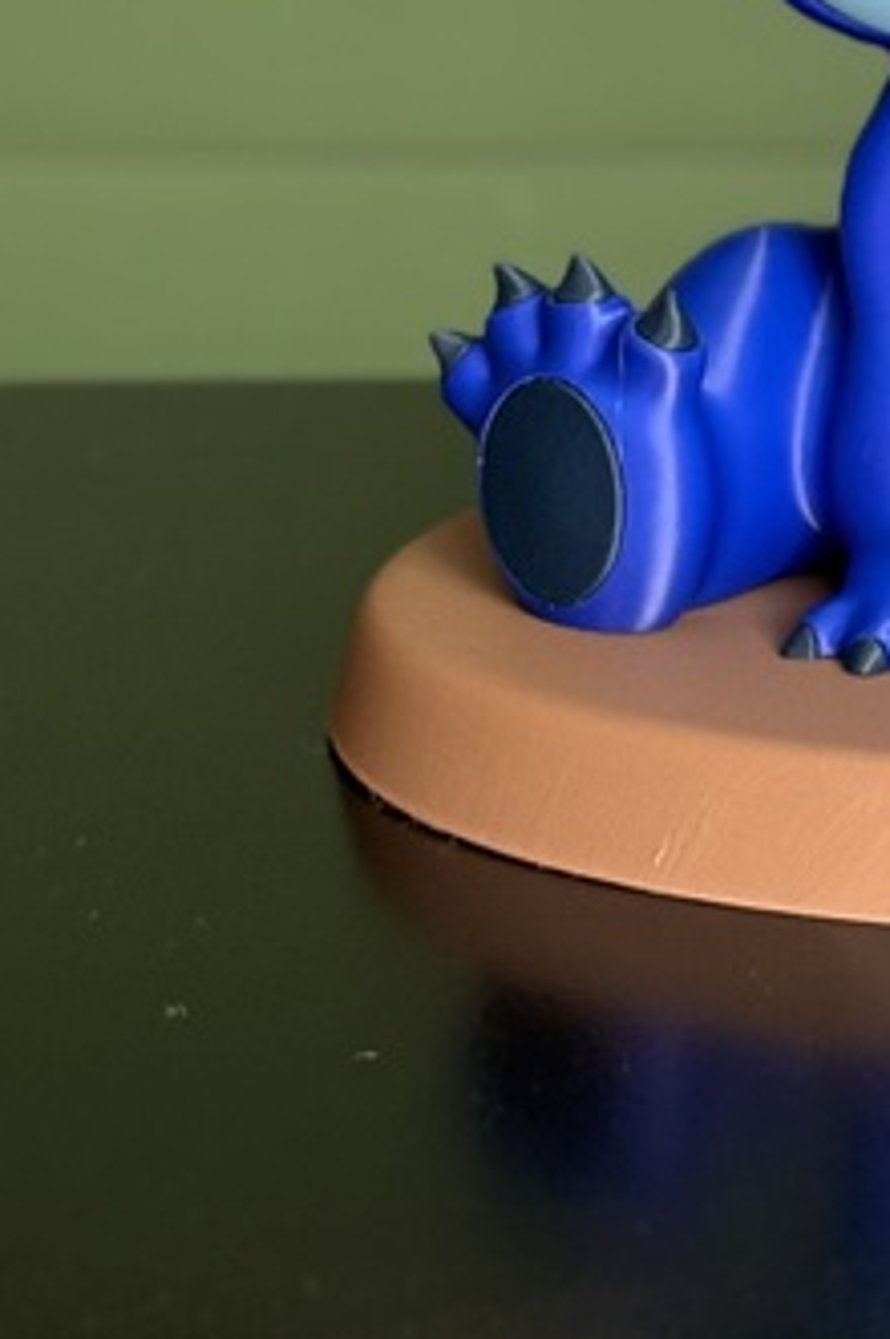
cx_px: 1080
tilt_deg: -3.8
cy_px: -659
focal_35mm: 151
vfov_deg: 12.9
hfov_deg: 9.0
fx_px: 5611
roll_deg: +0.4
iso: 100
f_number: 1.78
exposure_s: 1/108
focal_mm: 6.76
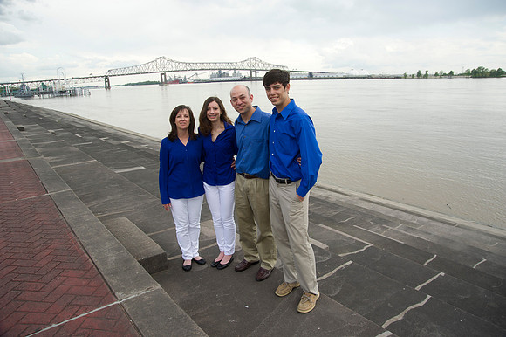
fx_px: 337
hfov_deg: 73.8
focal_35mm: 24
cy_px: 168
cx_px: 253
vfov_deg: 53.1
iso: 320
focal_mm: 24
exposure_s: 1/250
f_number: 7.1
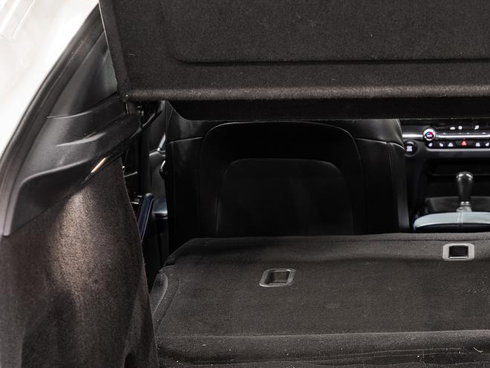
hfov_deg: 17.9
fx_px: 1529
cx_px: 440
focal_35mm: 108
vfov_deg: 13.7
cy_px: 234
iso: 100
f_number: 5.6
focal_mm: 51.6
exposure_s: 1/1.25
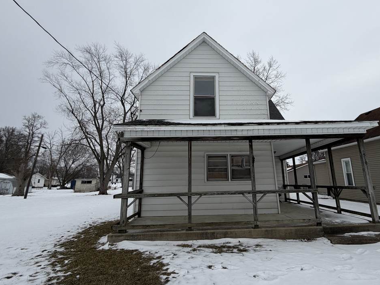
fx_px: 209
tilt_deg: +16.3
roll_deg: +2.5
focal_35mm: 19
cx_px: 214
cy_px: 132
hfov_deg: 84.2
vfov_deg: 68.6
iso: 20
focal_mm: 2.22
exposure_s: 1/1399
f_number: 2.2
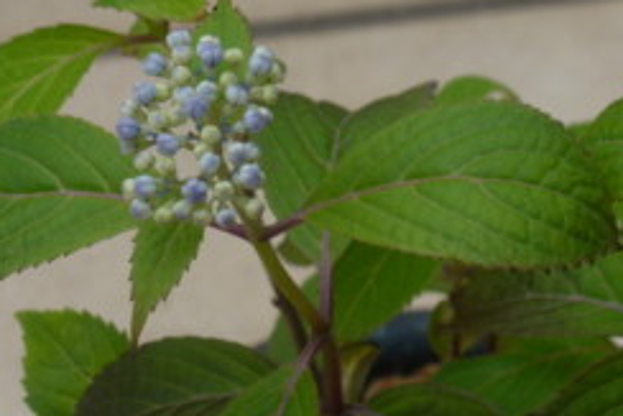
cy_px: 181
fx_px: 2355
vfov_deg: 10.1
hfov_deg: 15.0
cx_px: 526
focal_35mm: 136
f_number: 4.7
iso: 100
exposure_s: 1/320
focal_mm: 12.7
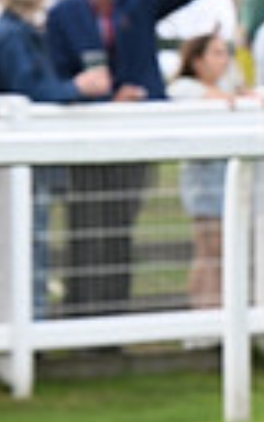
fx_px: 9037
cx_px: 683
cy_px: 117
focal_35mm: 785
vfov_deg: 2.7
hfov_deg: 1.7
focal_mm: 170
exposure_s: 1/1600
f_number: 4.5
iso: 1000
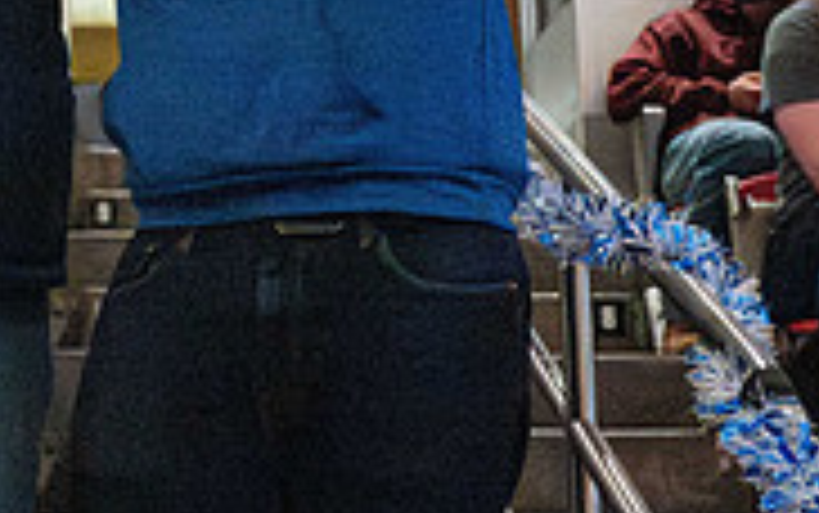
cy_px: -48
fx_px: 2300
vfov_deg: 12.5
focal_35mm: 103
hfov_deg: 19.4
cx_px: -58
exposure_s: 1/250
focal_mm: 25.5
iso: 25600
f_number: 4
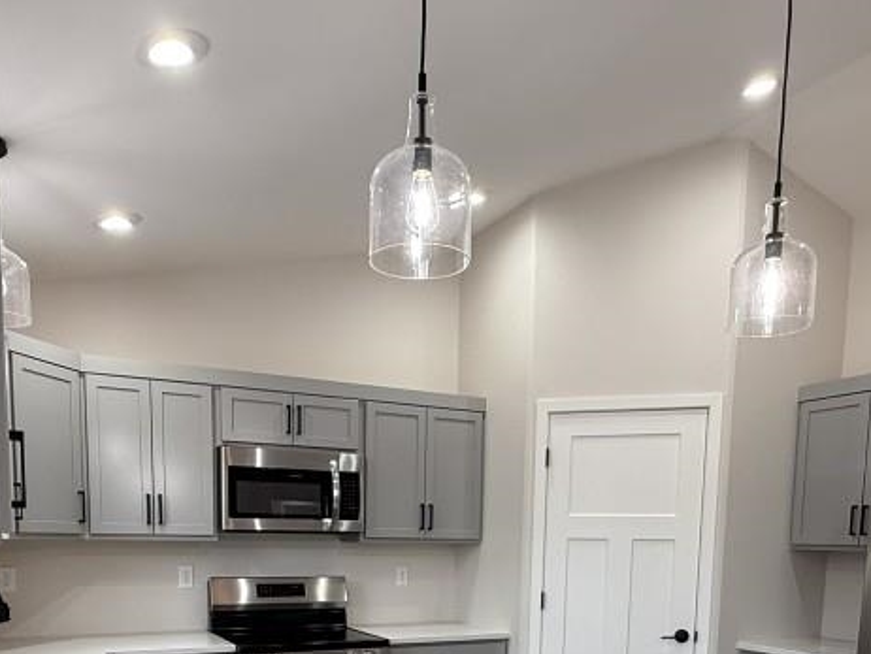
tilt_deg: -6.4
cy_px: 631
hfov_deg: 58.3
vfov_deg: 40.6
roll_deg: -1.0
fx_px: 780
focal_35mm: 31
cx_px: 403
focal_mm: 2.22
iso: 125
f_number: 2.2
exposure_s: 1/120
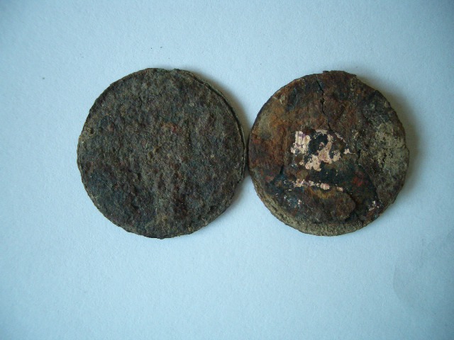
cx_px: 227
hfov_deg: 52.6
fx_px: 459
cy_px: 170
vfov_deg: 40.7
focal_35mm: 35
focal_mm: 5.8
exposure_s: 1/80
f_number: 2.6
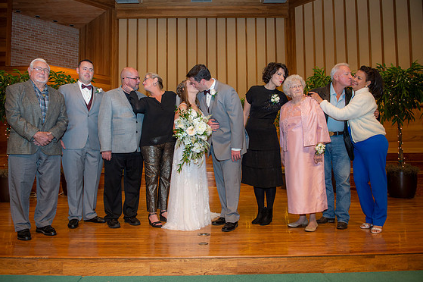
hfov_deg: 67.4
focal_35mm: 27
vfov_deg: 47.9
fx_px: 317
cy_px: 142
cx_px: 205
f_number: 3.5
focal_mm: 26
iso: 800
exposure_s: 1/200
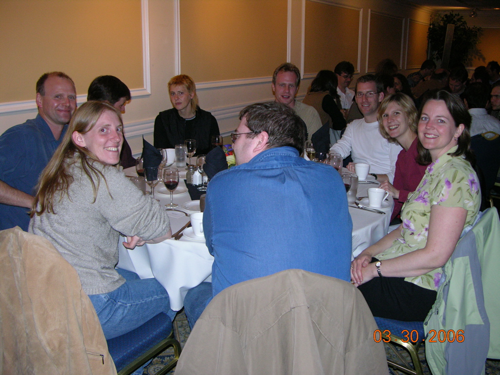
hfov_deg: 52.6
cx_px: 250
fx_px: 506
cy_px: 188
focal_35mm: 35
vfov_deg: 40.7
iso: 200
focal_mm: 9
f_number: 2.8
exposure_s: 1/60.1
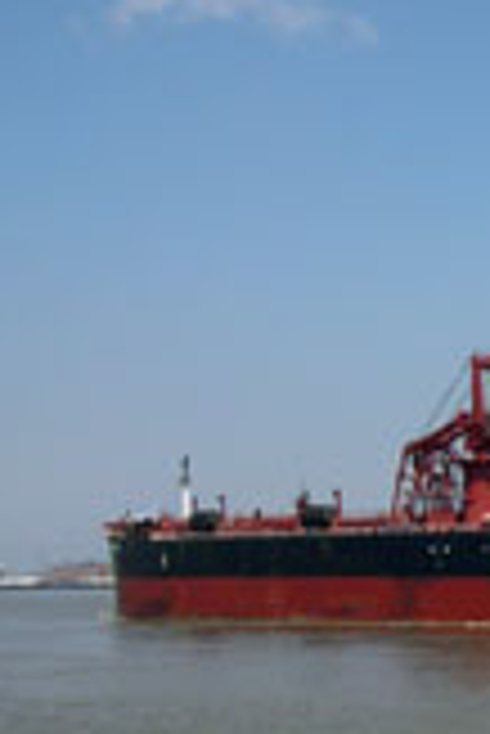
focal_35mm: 97
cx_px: 773
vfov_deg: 20.8
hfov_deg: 13.2
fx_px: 1976
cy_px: 554
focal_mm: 8
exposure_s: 1/262
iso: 100
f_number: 7.6
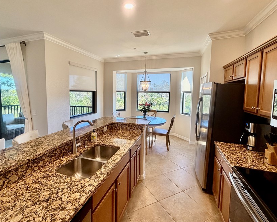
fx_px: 139
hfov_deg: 89.5
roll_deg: -1.1
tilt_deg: -3.8
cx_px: 130
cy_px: 102
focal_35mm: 17
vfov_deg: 76.9
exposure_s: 1/120
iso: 200
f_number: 2.2
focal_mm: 2.22
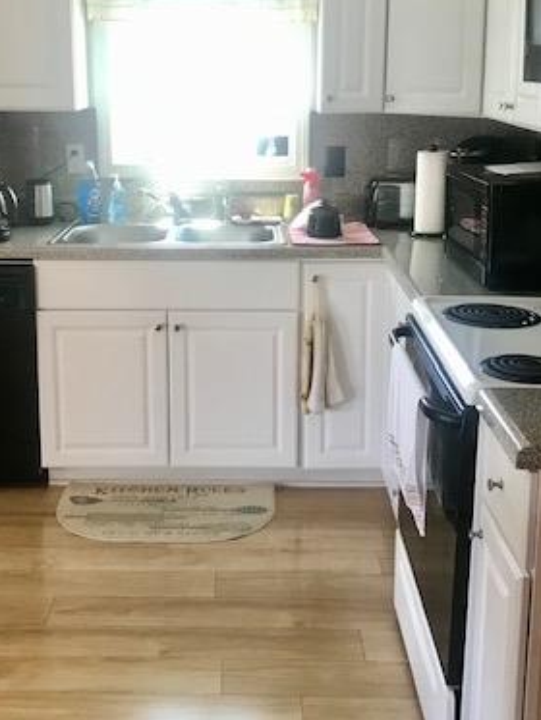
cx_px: 242
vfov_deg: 39.5
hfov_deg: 30.3
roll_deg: -0.5
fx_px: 1000
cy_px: 290
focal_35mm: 48
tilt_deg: -12.0
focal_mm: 3.99
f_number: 1.8
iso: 40
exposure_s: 1/20
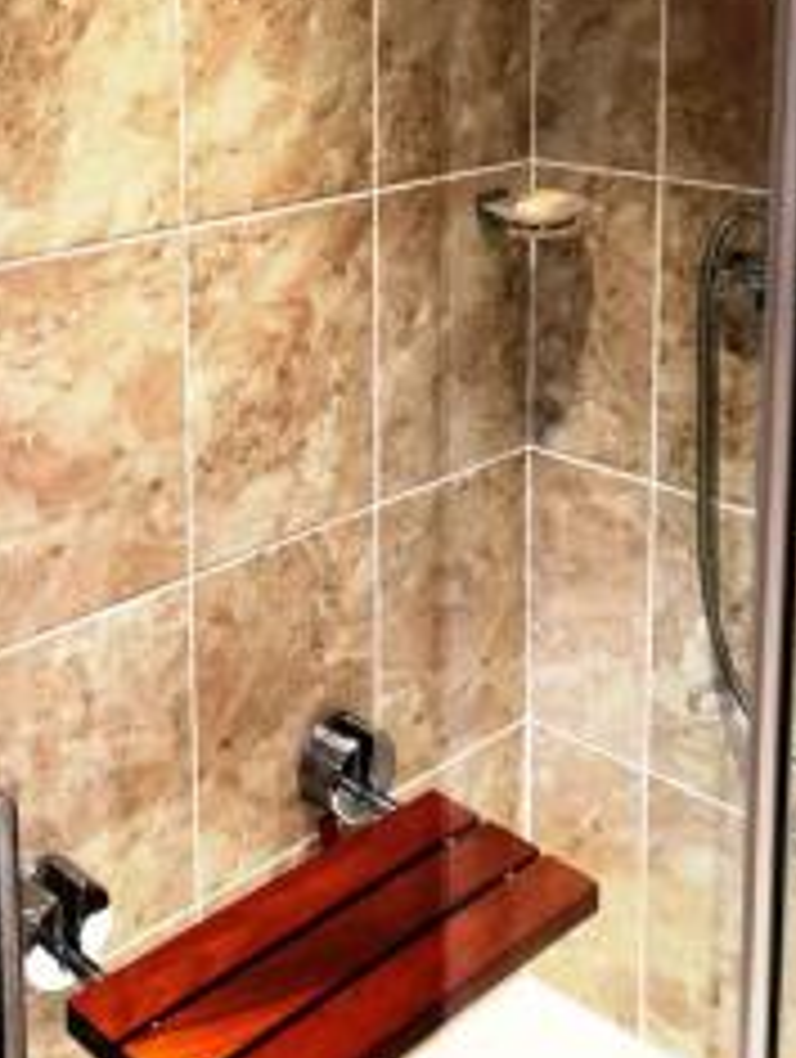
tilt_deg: -8.2
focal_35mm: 52
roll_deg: +0.7
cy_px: 160
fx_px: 1590
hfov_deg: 27.9
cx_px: 270
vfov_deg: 35.2
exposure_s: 1/17
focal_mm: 4
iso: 80
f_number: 1.8
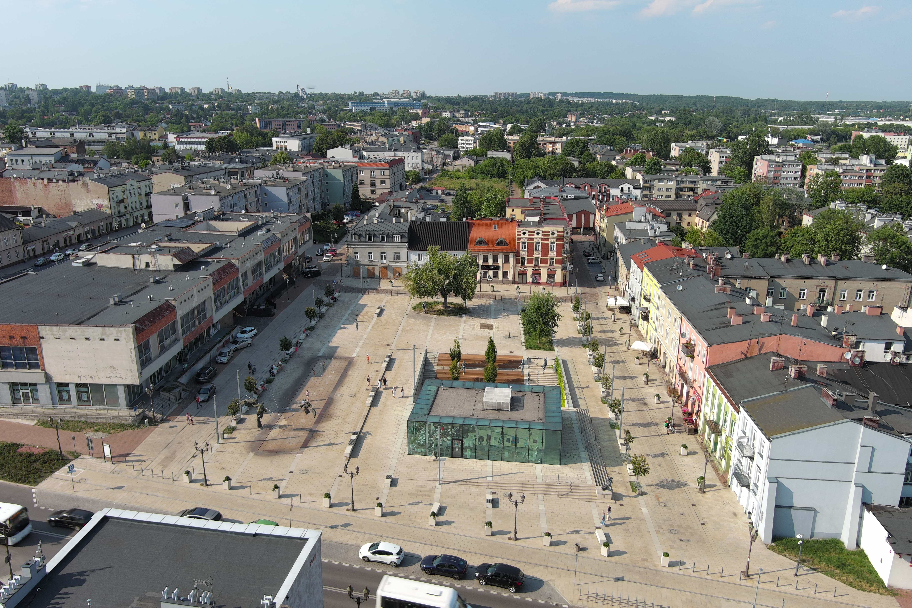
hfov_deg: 63.7
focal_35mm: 29
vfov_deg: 45.0
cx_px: 456
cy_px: 304
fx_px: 735
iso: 100
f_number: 2.8
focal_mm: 10.57
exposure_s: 1/33.3
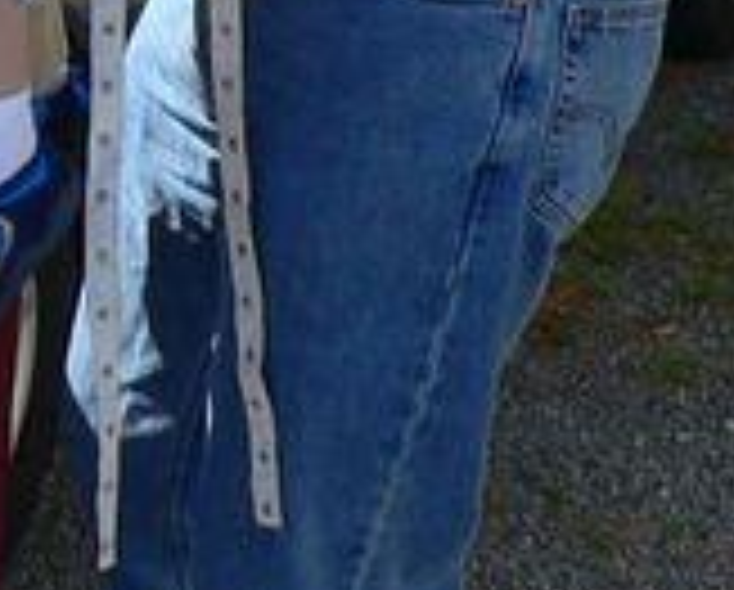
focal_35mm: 134
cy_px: -423
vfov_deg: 10.9
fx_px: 2916
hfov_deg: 13.7
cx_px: -270
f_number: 4
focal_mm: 4.6
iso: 80
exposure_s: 1/320
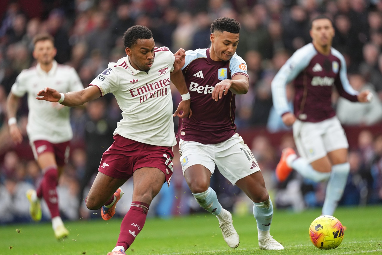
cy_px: 128
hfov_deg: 3.4
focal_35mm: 600
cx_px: 191
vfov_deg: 2.3
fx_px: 6365
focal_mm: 600
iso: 1600
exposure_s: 1/1250
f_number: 4
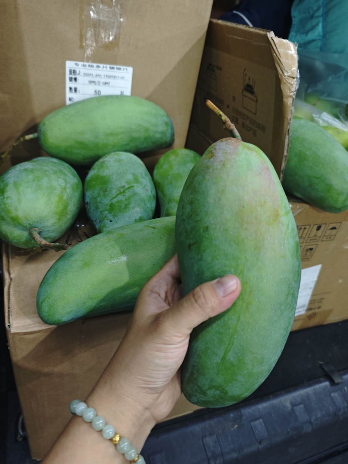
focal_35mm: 23
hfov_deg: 58.9
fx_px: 308
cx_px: 174
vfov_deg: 73.9
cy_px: 232
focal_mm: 6.55
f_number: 1.6
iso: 1000
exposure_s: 1/33.3
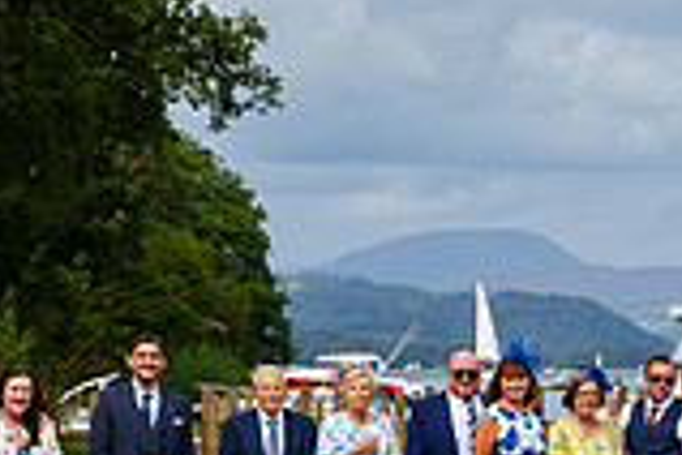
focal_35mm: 215
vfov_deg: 6.4
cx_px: 965
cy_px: 436
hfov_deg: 9.4
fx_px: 4073
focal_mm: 59
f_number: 3.5
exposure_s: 1/8000
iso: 400
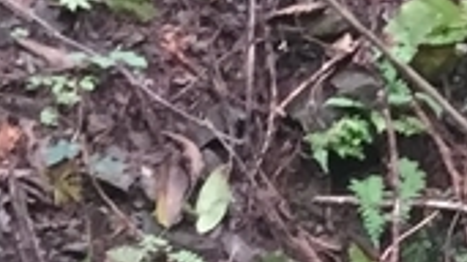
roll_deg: -3.5
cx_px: 1396
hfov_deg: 8.3
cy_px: 813
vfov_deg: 5.1
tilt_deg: -5.9
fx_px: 2748
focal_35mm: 222
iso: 80
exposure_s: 1/30
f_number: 2.2
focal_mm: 4.15
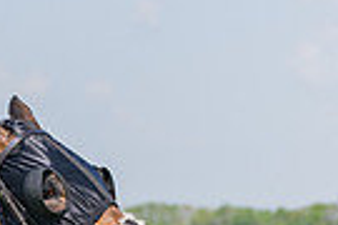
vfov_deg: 3.5
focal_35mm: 387
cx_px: -243
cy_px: 377
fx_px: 3633
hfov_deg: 5.3
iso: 400
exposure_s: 1/4000
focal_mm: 70
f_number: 4
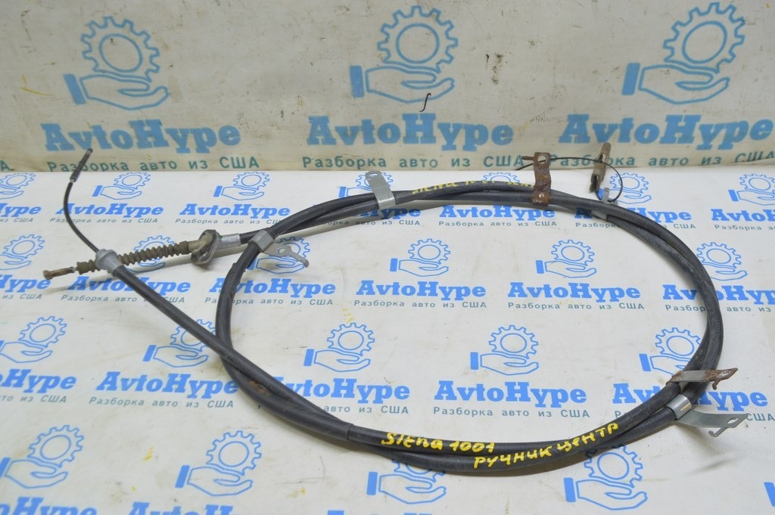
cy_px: 258
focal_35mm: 32
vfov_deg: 41.6
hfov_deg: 59.5
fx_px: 678
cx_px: 388
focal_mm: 21
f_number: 5.6
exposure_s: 1/20
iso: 400
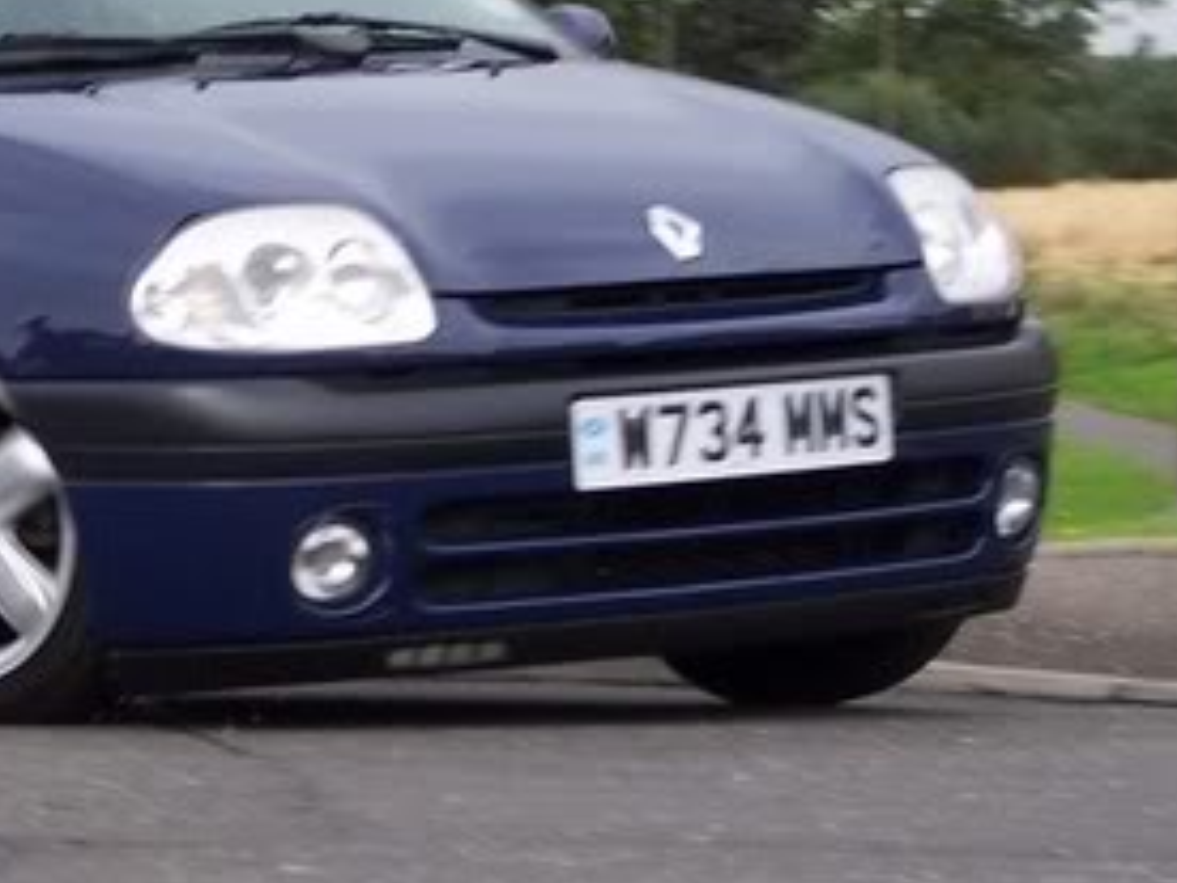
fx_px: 7684
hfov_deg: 8.7
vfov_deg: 6.6
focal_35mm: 226
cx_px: 154
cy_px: 196
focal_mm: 16
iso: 100
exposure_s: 1/180
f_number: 4.8
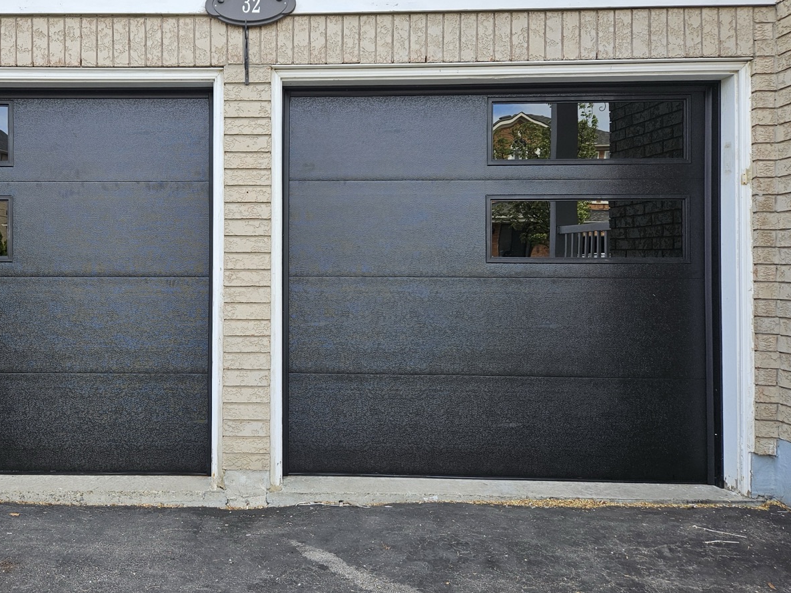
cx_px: 268
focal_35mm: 31
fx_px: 708
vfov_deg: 45.3
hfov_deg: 57.2
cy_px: 257
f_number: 1.8
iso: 40
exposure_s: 1/447
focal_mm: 5.4
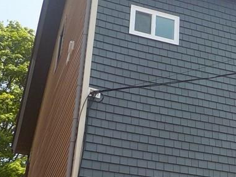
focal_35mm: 80
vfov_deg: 18.4
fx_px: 545
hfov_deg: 22.6
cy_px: 117
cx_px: 277
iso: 125
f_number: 3.3
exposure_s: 1/640
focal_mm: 4.1
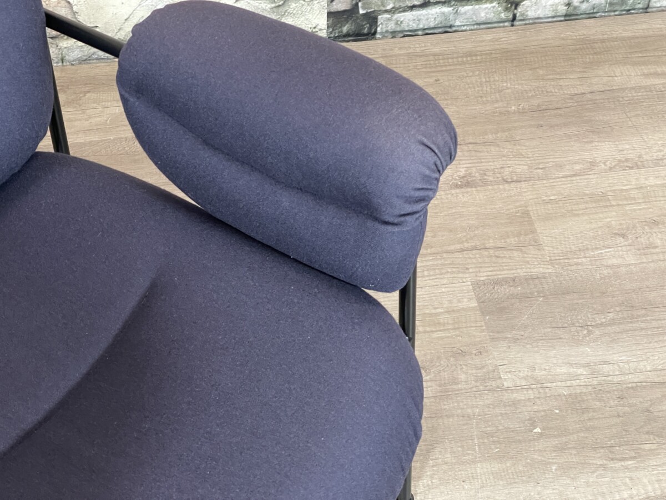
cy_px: 250
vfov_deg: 22.9
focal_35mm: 64
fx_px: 1231
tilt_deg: -46.6
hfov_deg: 30.3
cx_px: 333
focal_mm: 7.5
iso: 320
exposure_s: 1/50
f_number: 2.2
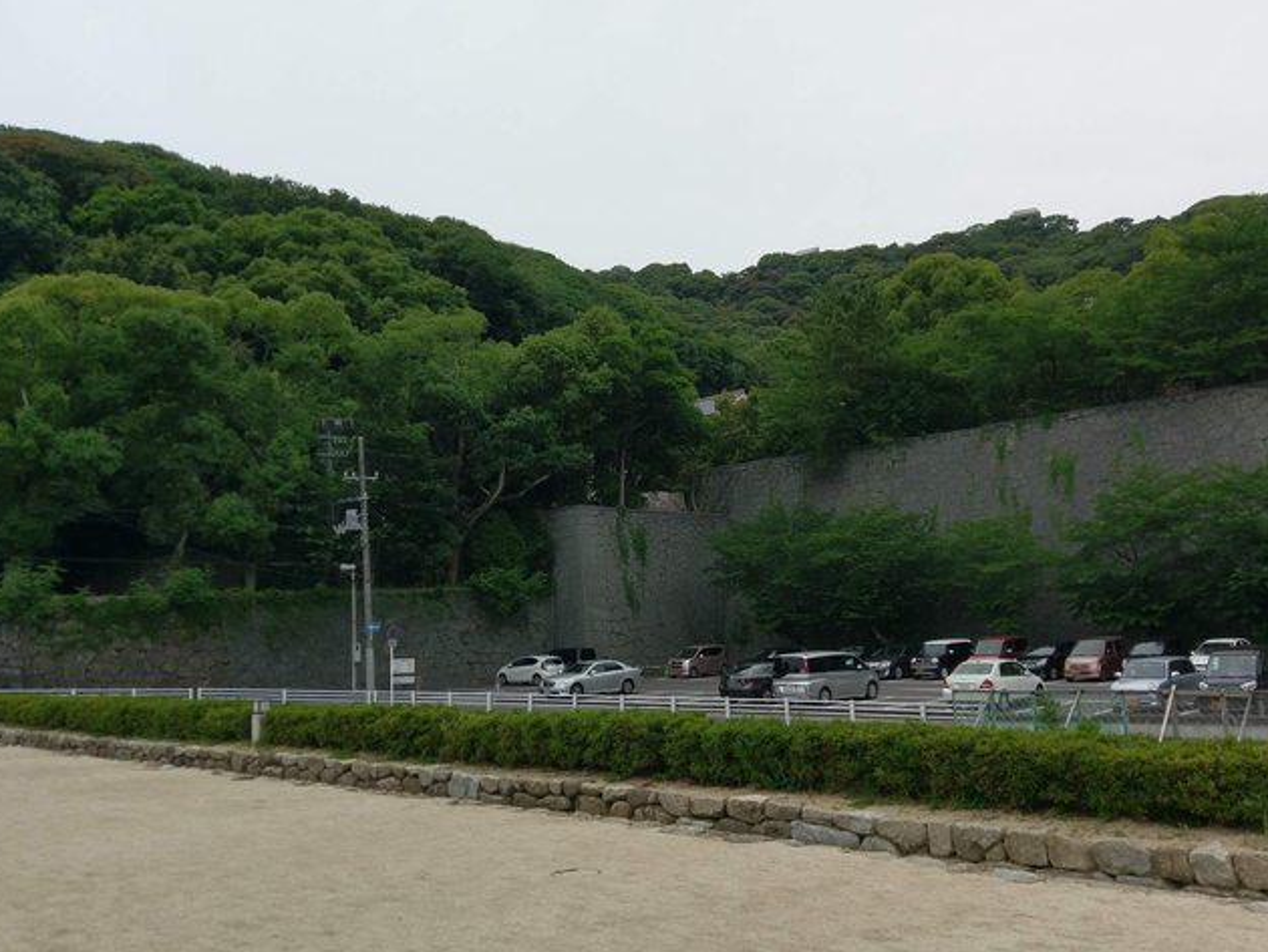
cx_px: 662
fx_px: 1209
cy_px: 497
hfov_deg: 55.3
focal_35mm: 33
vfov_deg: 43.0
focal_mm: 4.58
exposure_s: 1/2595
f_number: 1.8
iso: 100
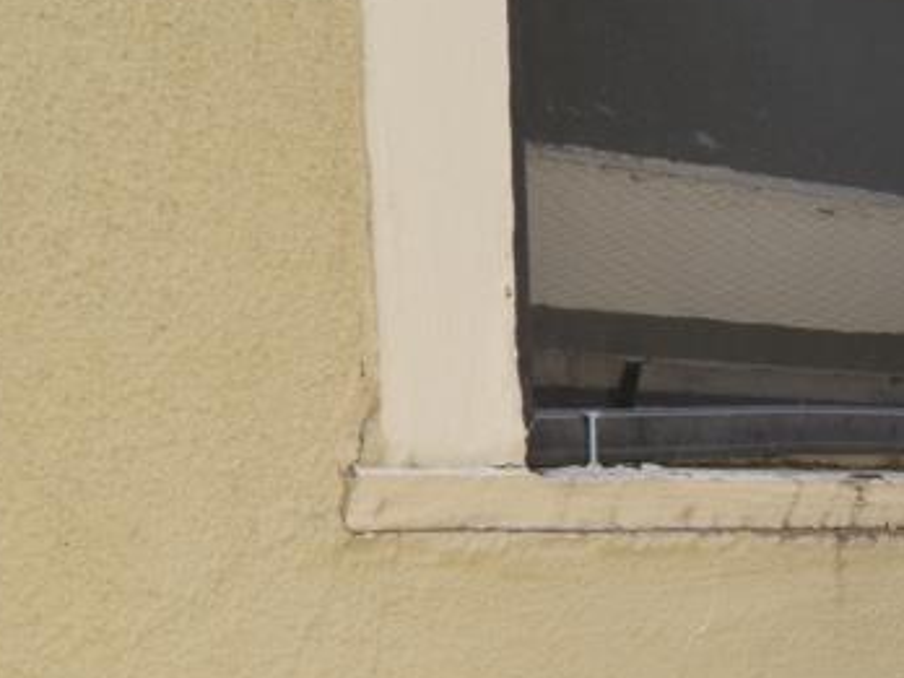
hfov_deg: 12.3
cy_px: 1135
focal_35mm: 149
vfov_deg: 9.6
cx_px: 1535
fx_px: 3891
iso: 220
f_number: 5.6
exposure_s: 1/125
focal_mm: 24
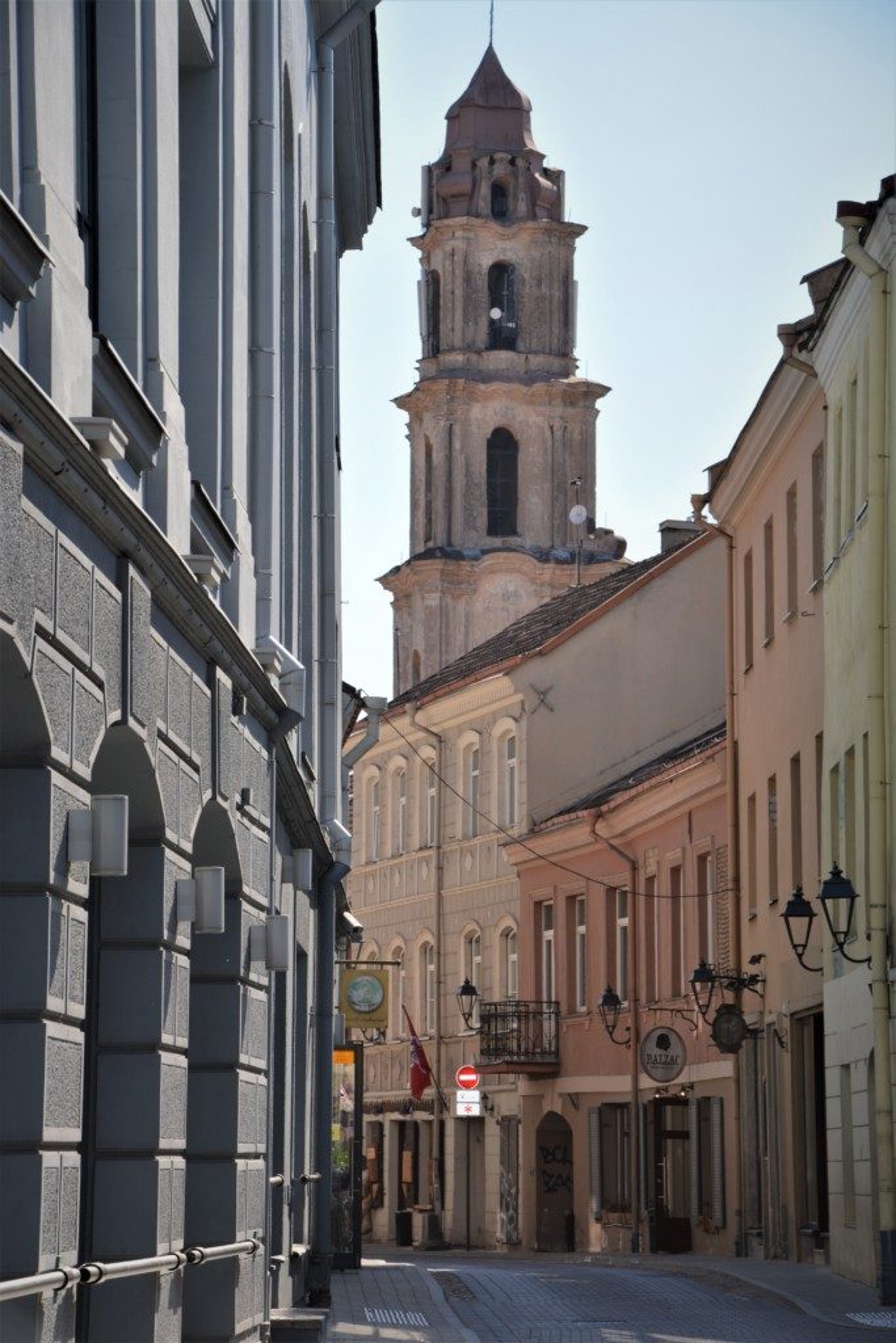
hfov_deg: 12.2
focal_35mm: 112
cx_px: 448
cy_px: 672
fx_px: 4198
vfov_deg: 18.2
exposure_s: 1/200
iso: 100
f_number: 10
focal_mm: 75
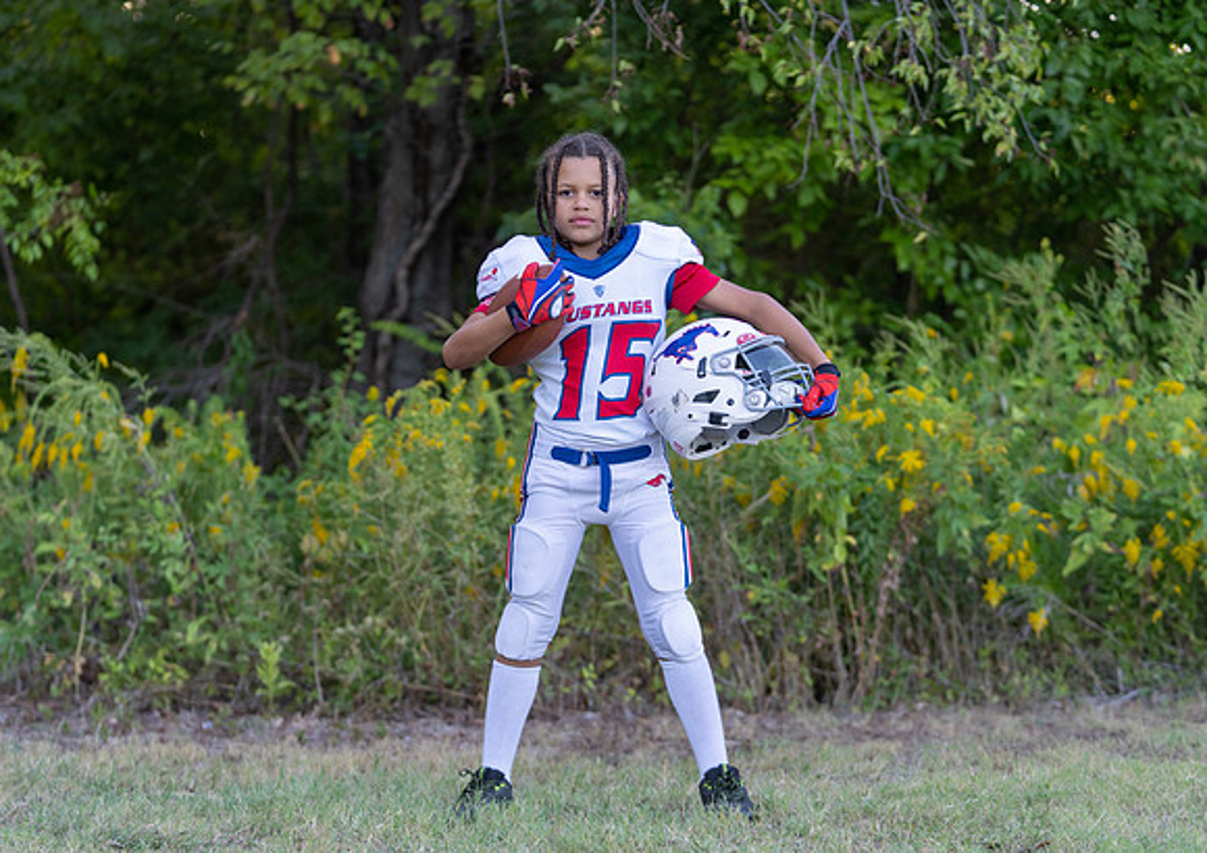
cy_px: 444
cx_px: 589
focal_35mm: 91
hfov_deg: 22.0
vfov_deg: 15.6
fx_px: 3109
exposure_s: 1/320
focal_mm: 84
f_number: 2.8
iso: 250
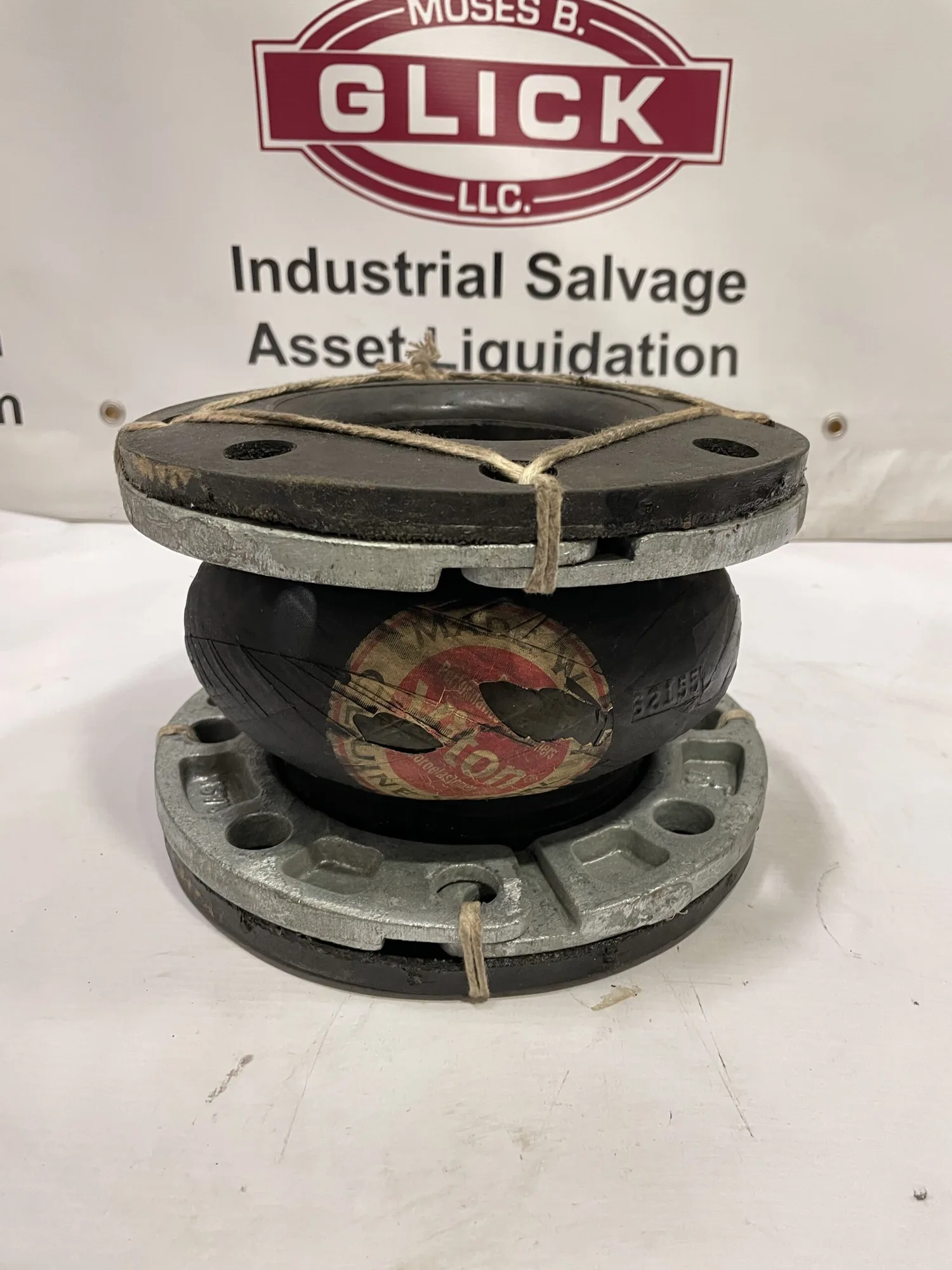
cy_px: 635
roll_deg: -2.2
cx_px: 476
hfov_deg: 53.1
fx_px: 953
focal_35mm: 26
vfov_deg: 67.3
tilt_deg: -22.4
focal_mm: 4.2
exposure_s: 1/60
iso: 320
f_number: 1.6
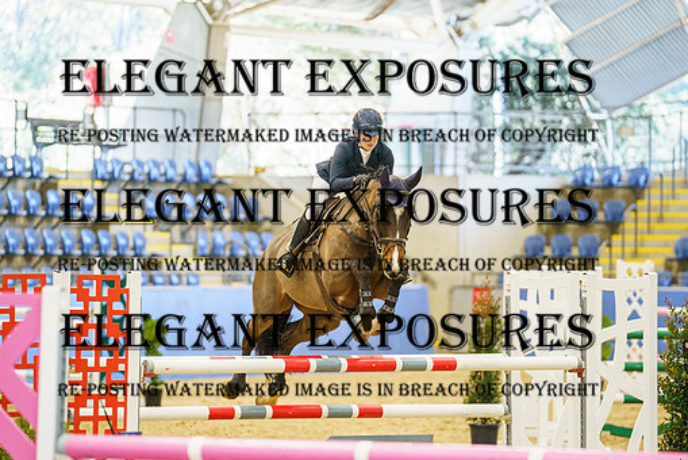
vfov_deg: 5.3
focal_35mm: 260
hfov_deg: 7.9
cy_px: 253
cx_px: 353
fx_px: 4972
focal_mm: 200
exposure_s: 1/1000
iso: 4000
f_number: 2.8
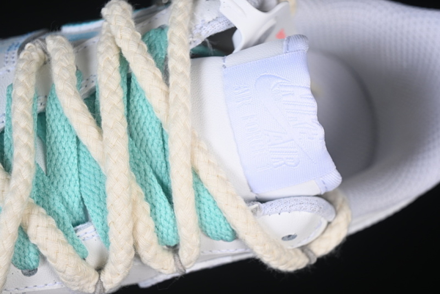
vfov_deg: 18.2
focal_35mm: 75
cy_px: 147
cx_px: 220
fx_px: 917
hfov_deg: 27.0
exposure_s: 1/80
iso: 160
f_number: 7.1
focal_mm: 50
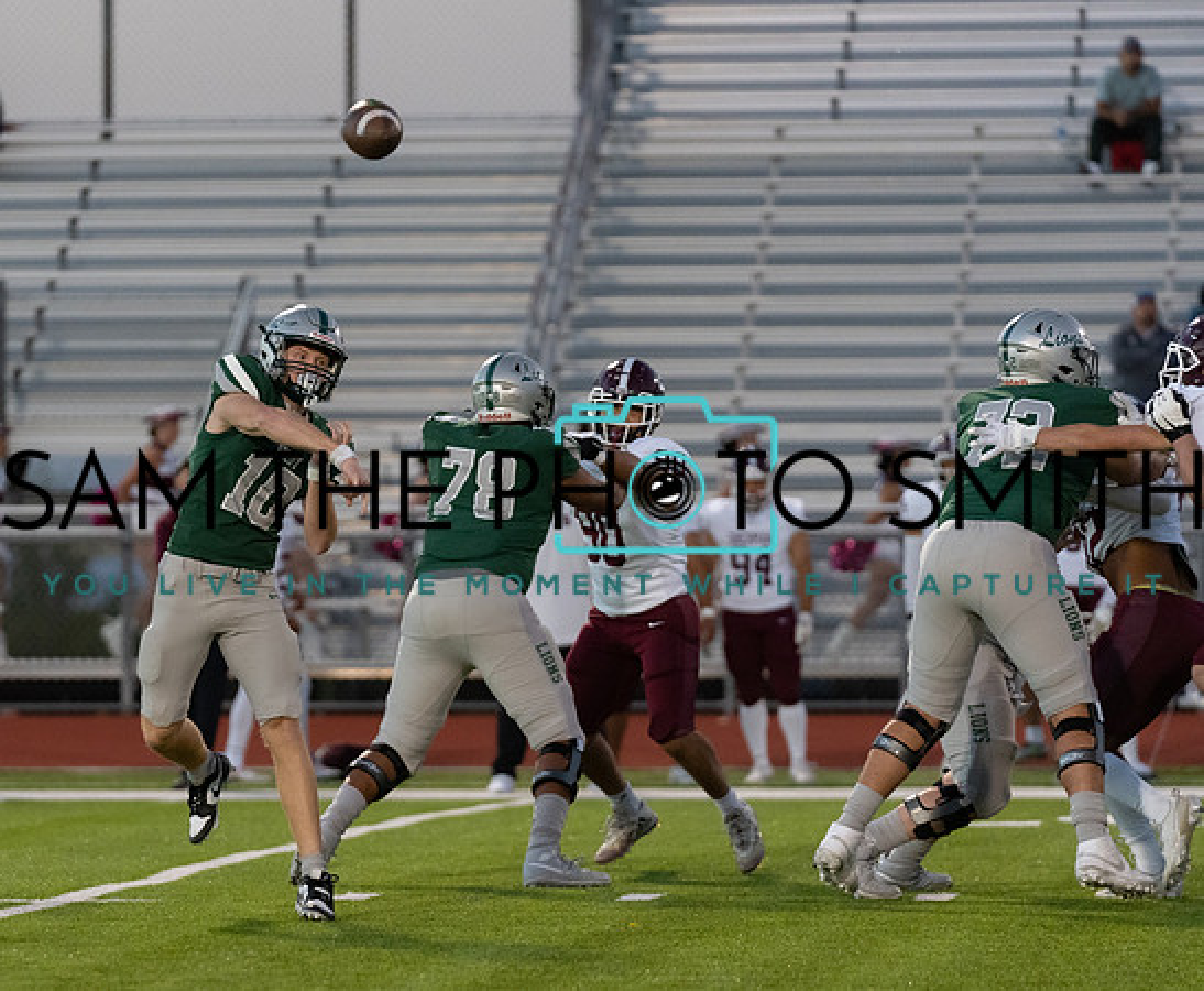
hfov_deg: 6.6
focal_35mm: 290
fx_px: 10436
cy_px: 624
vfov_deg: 5.4
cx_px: 269
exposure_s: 1/1250
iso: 3200
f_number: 3.2
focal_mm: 200
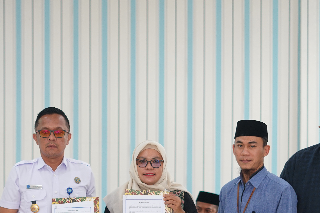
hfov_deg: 22.4
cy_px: 192
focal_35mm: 91
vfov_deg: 14.9
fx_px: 809
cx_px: 137
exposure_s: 1/160
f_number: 2
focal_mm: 50
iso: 320
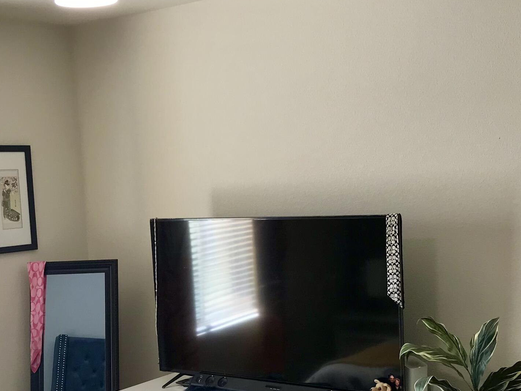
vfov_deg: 24.5
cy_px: 302
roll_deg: +3.4
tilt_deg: -6.9
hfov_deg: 32.7
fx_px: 888
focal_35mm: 59
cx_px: 227
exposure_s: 1/60
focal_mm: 3.99
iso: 32
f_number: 1.8
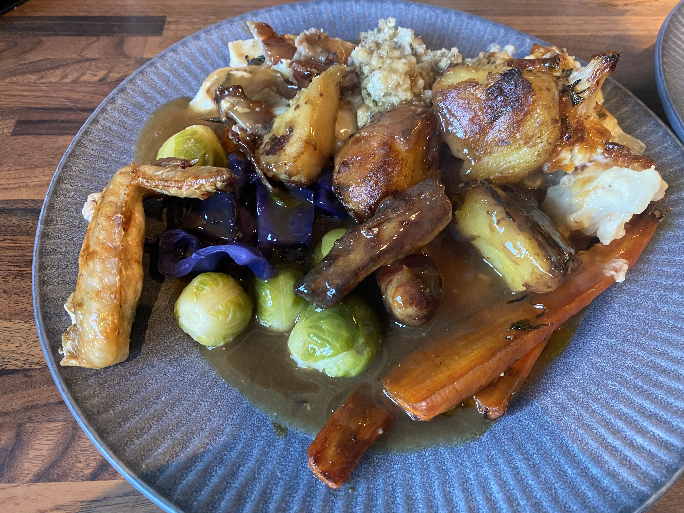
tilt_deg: -57.0
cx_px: 342
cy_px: 256
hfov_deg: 67.3
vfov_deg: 53.1
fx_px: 514
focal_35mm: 26
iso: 400
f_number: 1.8
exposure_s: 1/33
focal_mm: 4.25
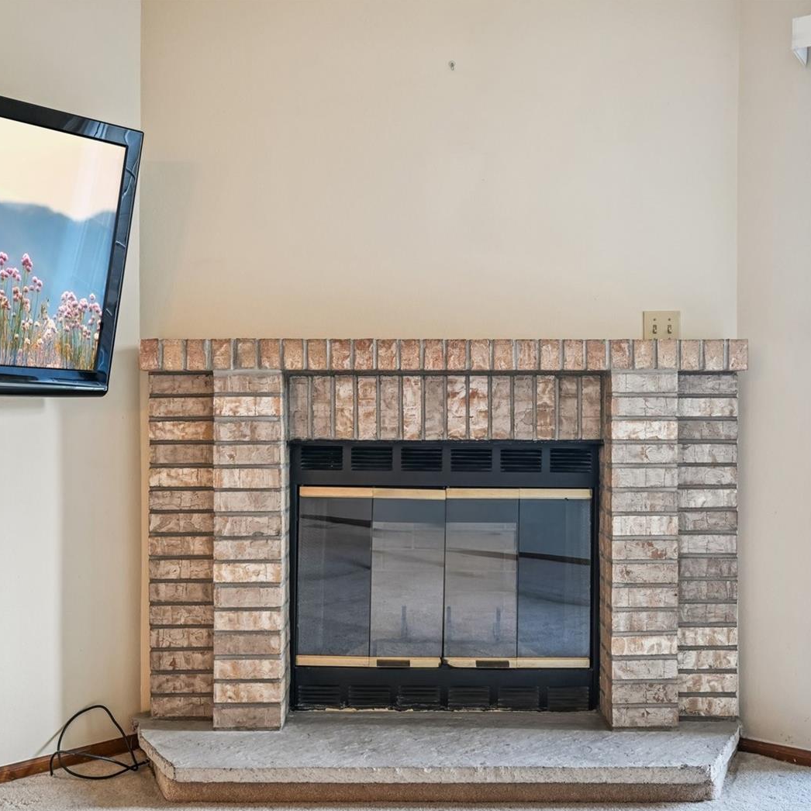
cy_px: 410
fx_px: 1034
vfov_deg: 42.8
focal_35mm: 39
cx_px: 438
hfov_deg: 42.8
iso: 400
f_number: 11
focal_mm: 30
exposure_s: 1/4
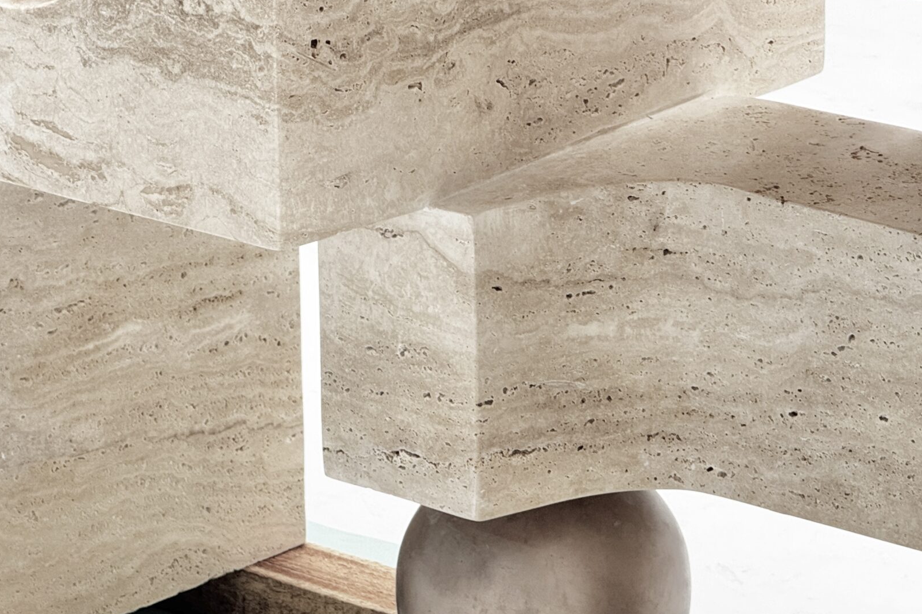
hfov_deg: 10.3
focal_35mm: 199
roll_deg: +1.3
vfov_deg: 6.9
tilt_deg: -19.4
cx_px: 539
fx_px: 5095
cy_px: 464
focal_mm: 15.66
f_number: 2.8
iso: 200
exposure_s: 1/100
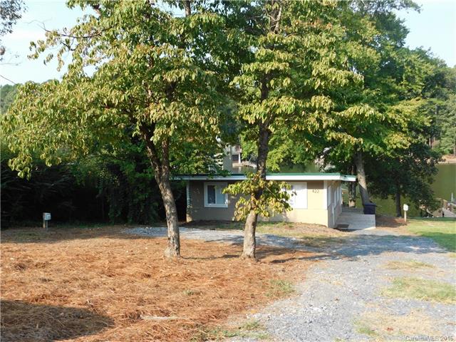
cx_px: 228
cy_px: 171
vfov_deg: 39.7
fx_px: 474
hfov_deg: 51.4
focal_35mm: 36
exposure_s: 1/400
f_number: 3.5
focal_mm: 6.3
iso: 125
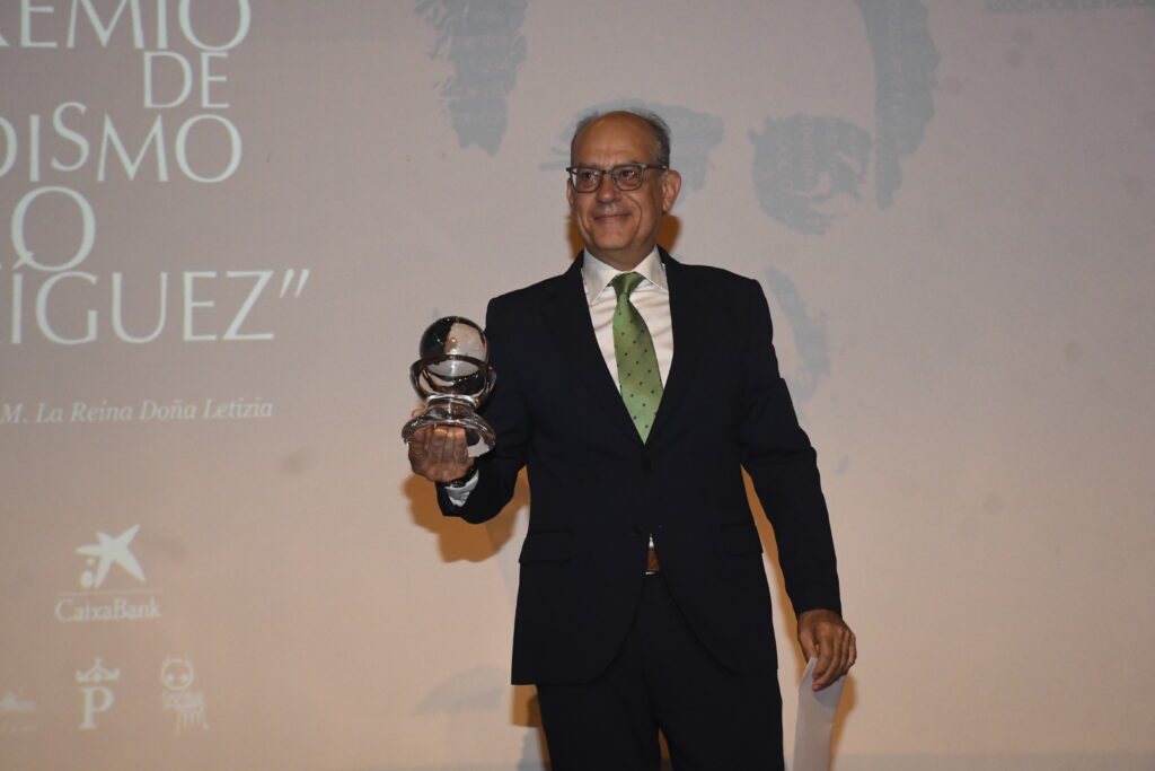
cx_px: 578
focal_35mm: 72
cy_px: 386
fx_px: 2310
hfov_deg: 28.1
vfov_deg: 18.9
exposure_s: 1/400
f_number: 5.6
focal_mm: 48
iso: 4000
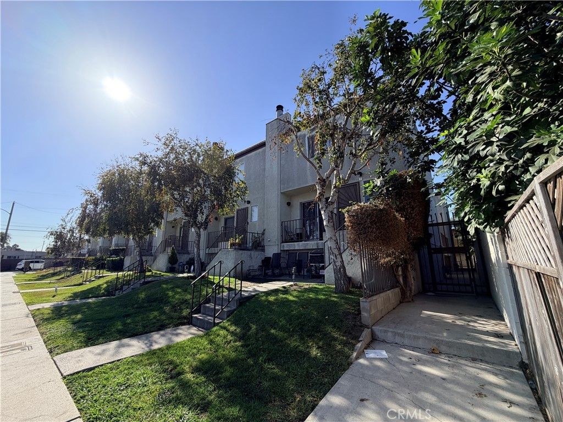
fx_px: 228
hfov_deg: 102.1
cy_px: 211
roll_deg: +0.1
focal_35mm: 14
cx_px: 282
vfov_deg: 85.7
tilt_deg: +11.9
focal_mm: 2.22
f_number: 2.2
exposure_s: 1/901
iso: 25
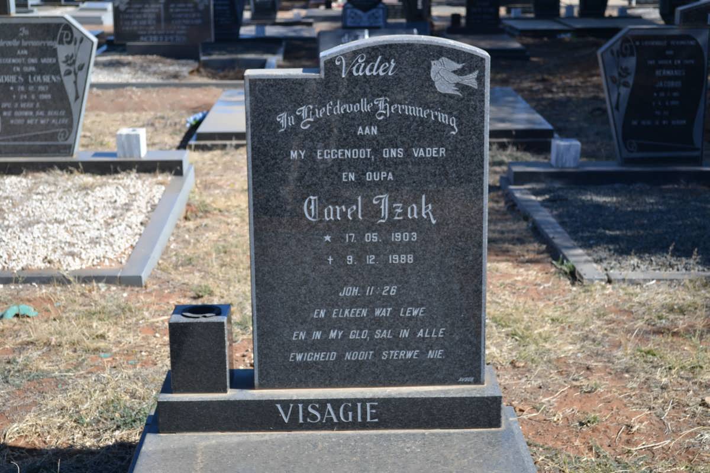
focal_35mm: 60
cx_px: 355
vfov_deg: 22.6
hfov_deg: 33.4
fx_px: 1183
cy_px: 236
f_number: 5.6
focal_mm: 40
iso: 160
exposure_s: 1/125
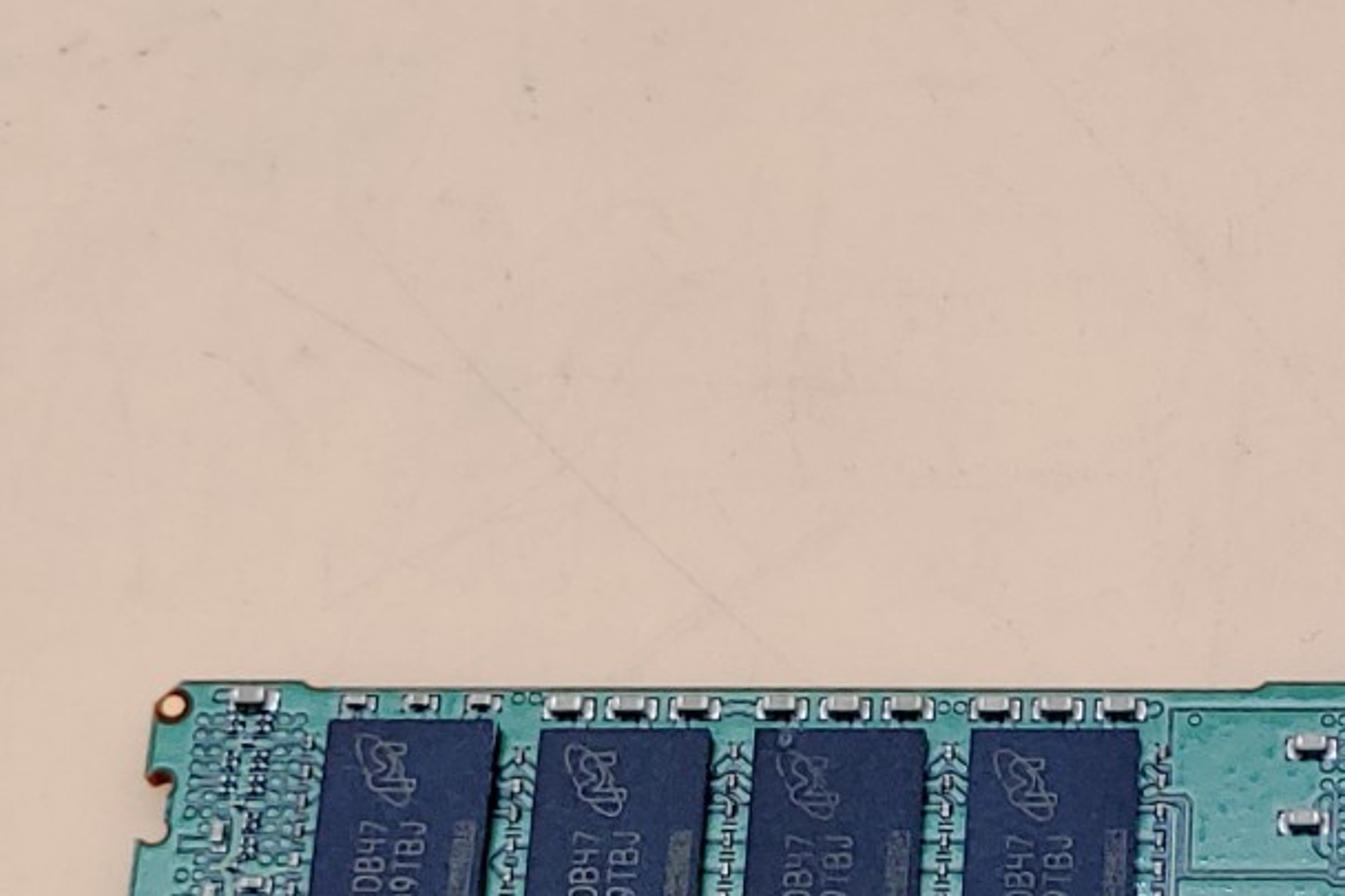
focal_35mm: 101
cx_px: 1535
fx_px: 3772
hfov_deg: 19.3
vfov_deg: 13.4
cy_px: 872
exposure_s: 1/138
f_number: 1.8
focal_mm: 4.36
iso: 50
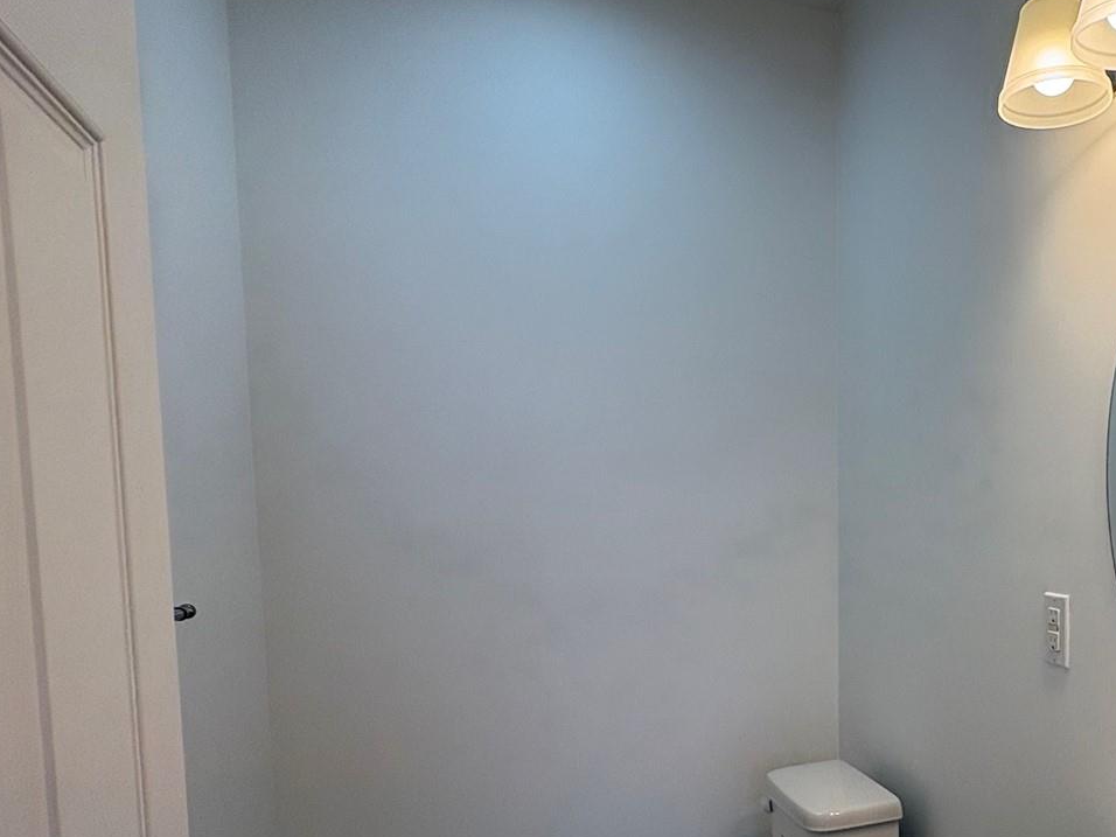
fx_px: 967
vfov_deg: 45.6
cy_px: 601
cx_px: 925
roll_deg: -0.7
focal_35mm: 30
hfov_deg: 54.9
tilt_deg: -5.0
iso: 80
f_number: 2.2
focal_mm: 2.22
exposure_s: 1/120
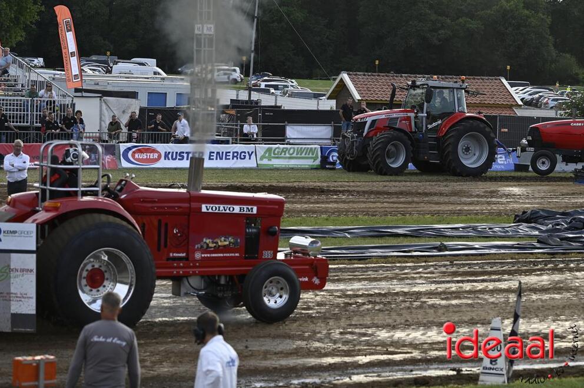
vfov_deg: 10.1
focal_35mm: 135
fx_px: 2187
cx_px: 292
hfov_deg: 15.2
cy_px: 194
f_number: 5.6
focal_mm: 135
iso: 320
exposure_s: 1/500
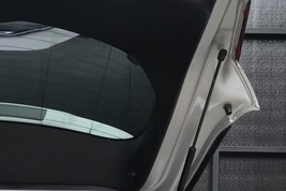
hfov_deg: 19.9
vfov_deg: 13.2
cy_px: 262
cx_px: -7
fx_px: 786
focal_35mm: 99
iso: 800
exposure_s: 1/180
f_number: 6.7
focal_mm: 16
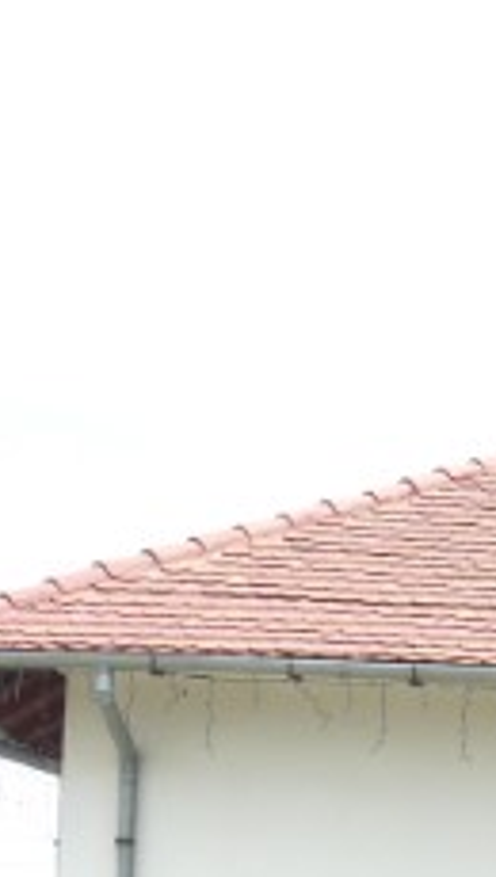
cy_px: 801
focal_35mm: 109
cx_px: 1183
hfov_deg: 9.8
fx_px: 2539
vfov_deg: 19.2
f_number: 5
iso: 100
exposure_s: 1/200
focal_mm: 6
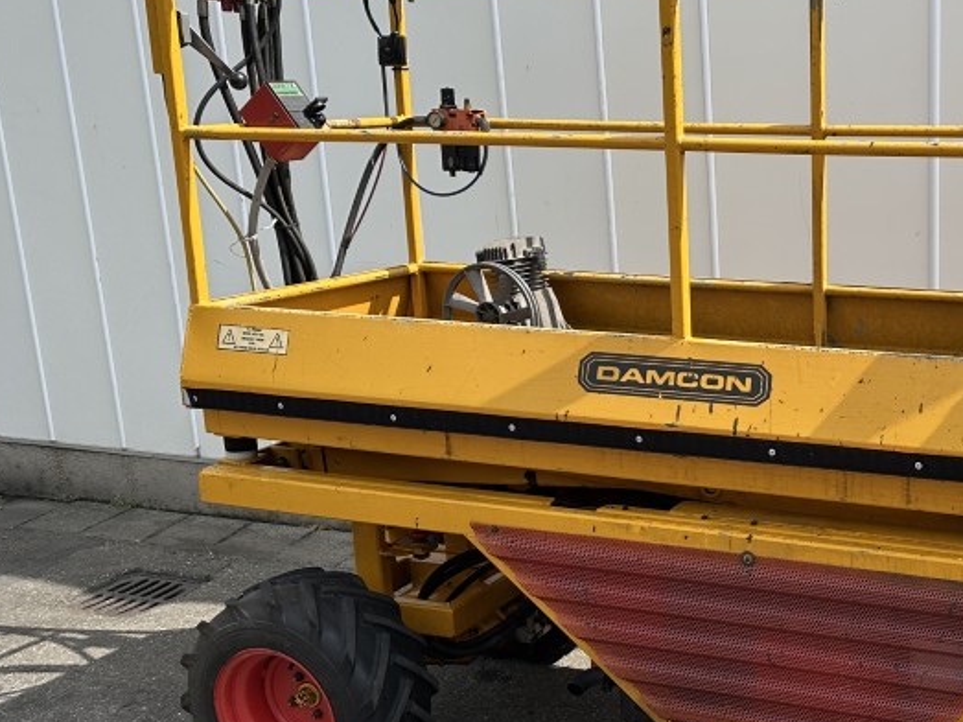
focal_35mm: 47
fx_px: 1307
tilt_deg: -15.5
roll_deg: +0.1
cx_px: 862
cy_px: 392
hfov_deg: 37.8
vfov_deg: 30.9
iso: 80
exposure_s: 1/2525
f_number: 1.78
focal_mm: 6.86
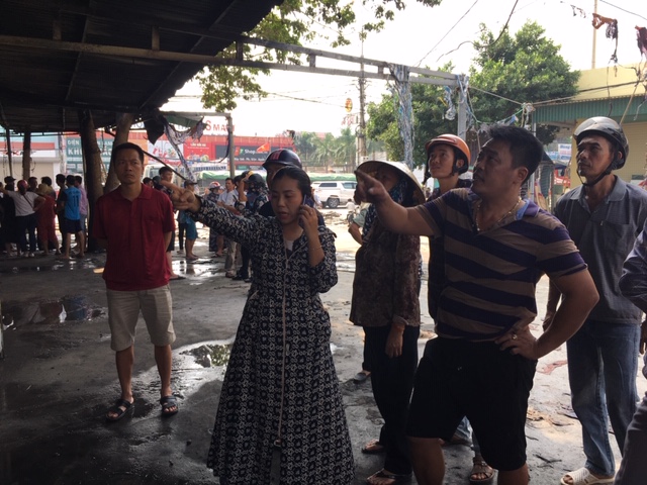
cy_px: 242
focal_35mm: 29
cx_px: 324
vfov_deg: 48.2
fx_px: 542
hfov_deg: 61.7
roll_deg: -0.7
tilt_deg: -4.9
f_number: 2.2
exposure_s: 1/319
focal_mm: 4.15
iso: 25
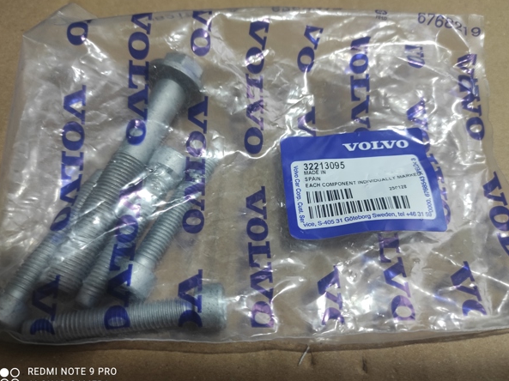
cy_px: 200
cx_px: 257
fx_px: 397
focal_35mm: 27
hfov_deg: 65.4
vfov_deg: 51.3
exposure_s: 1/50
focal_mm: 5.43
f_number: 1.89
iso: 304
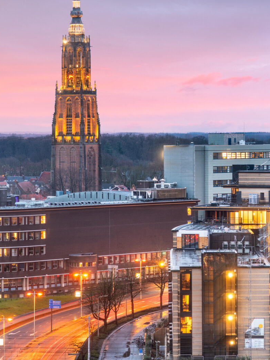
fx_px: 1655
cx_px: 193
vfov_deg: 12.4
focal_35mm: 159
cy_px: 140
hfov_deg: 9.3
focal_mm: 85
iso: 64
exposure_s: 15
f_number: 8
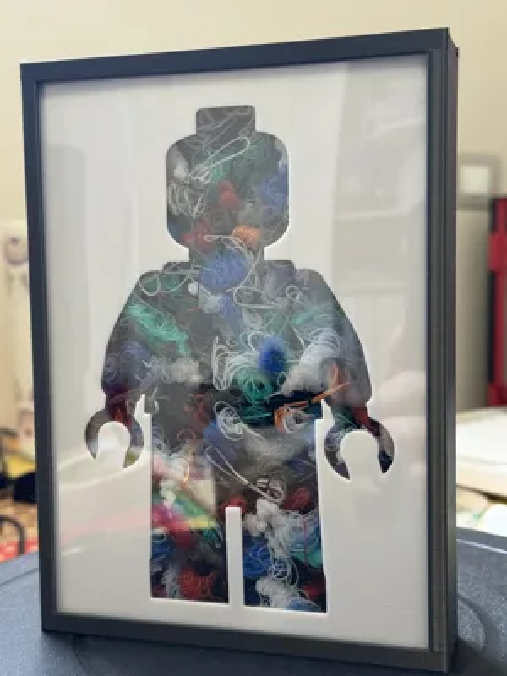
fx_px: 937
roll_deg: +0.9
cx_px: 254
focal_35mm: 48
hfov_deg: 30.3
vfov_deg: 39.7
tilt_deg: -4.7
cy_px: 338
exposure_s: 1/60
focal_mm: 6.76
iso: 100
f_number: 1.78
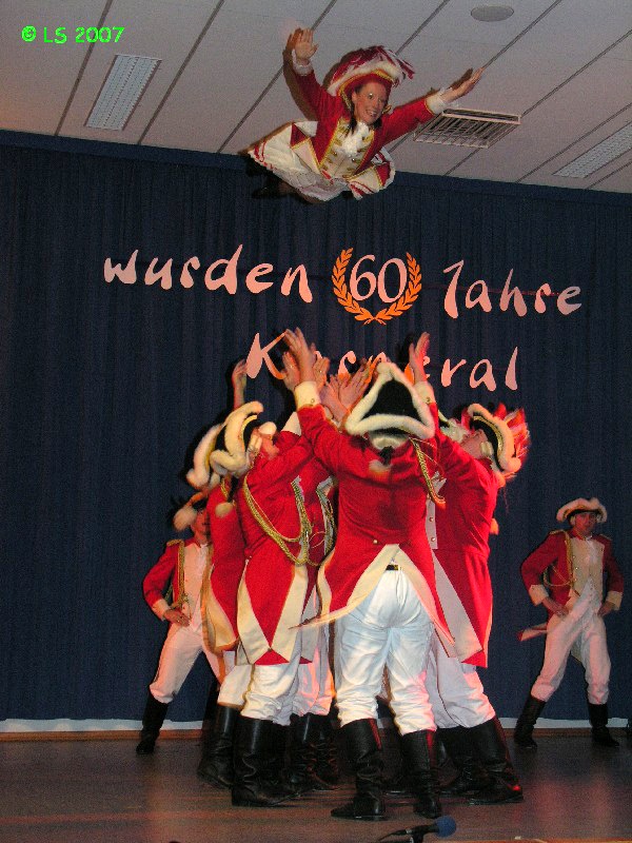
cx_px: 316
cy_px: 422
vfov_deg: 30.3
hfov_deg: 22.9
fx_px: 1558
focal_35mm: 64
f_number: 4
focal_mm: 16.4
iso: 200
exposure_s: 1/60.1
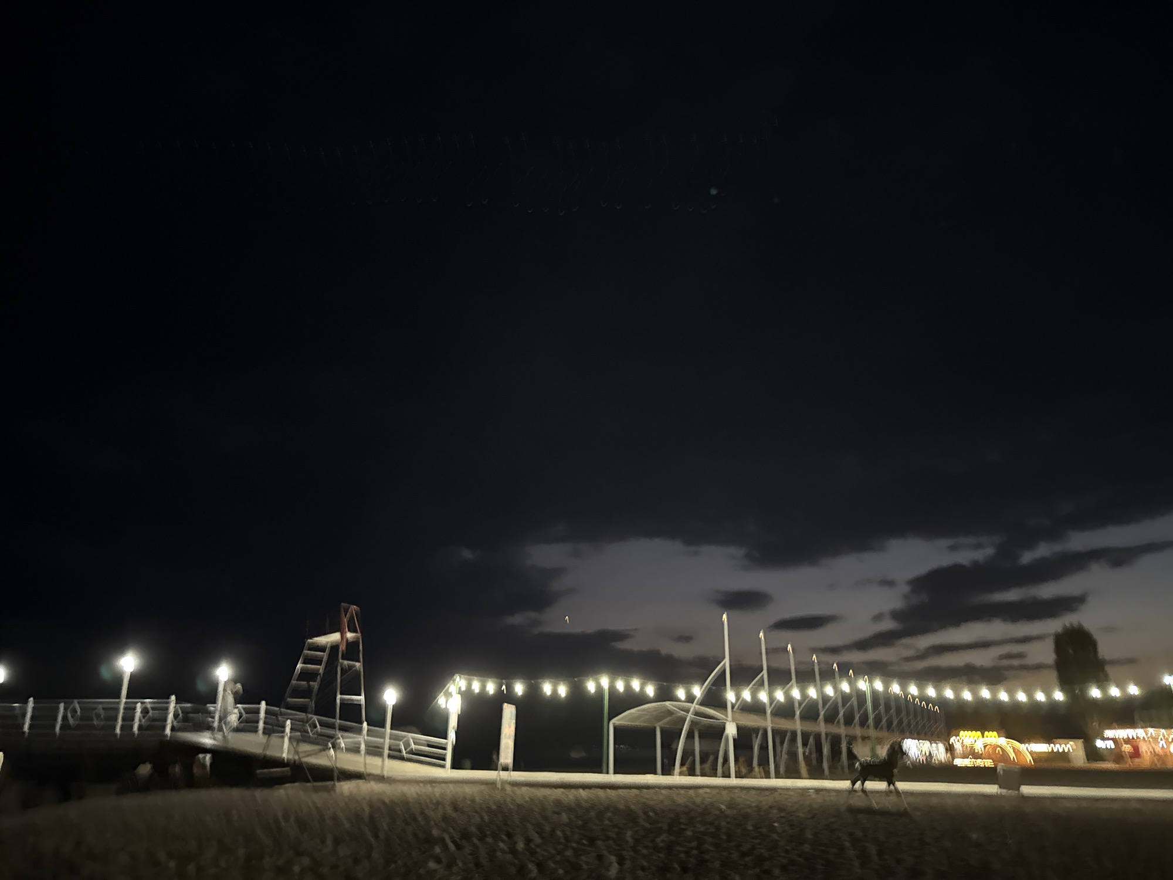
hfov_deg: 71.6
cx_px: 586
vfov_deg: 56.8
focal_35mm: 24
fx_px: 813
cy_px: 440
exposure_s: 1/17
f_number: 1.78
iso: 4000
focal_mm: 6.76
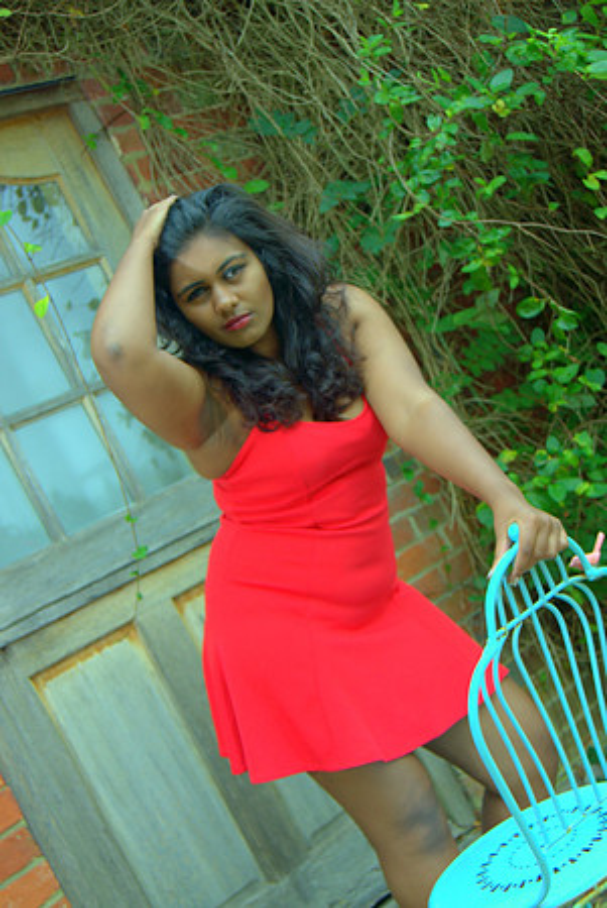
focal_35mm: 42
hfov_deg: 32.0
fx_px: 1060
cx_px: 304
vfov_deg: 46.4
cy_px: 454
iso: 100
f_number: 4.5
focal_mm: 28
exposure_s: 1/200
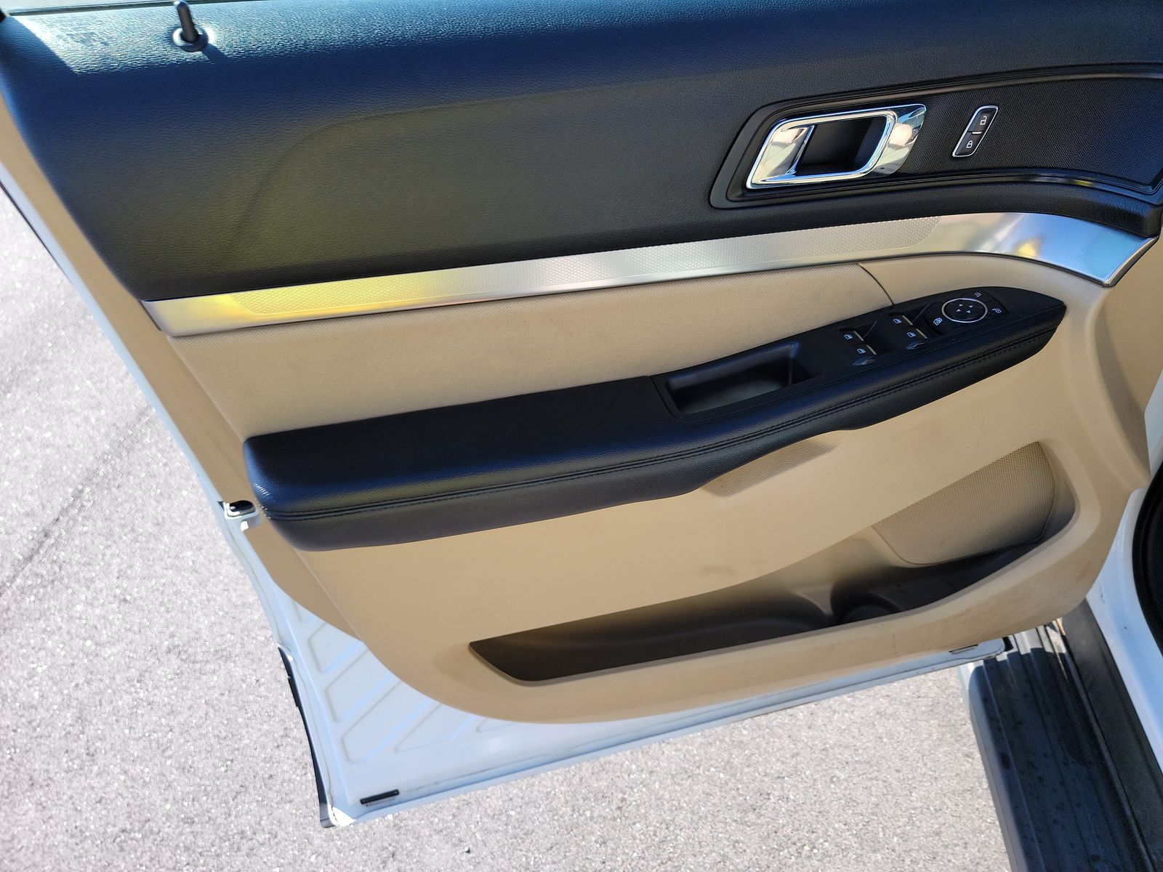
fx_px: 806
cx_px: 582
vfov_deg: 56.8
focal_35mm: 24
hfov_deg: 71.6
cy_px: 436
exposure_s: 1/172
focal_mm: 6.7
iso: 50
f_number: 1.8
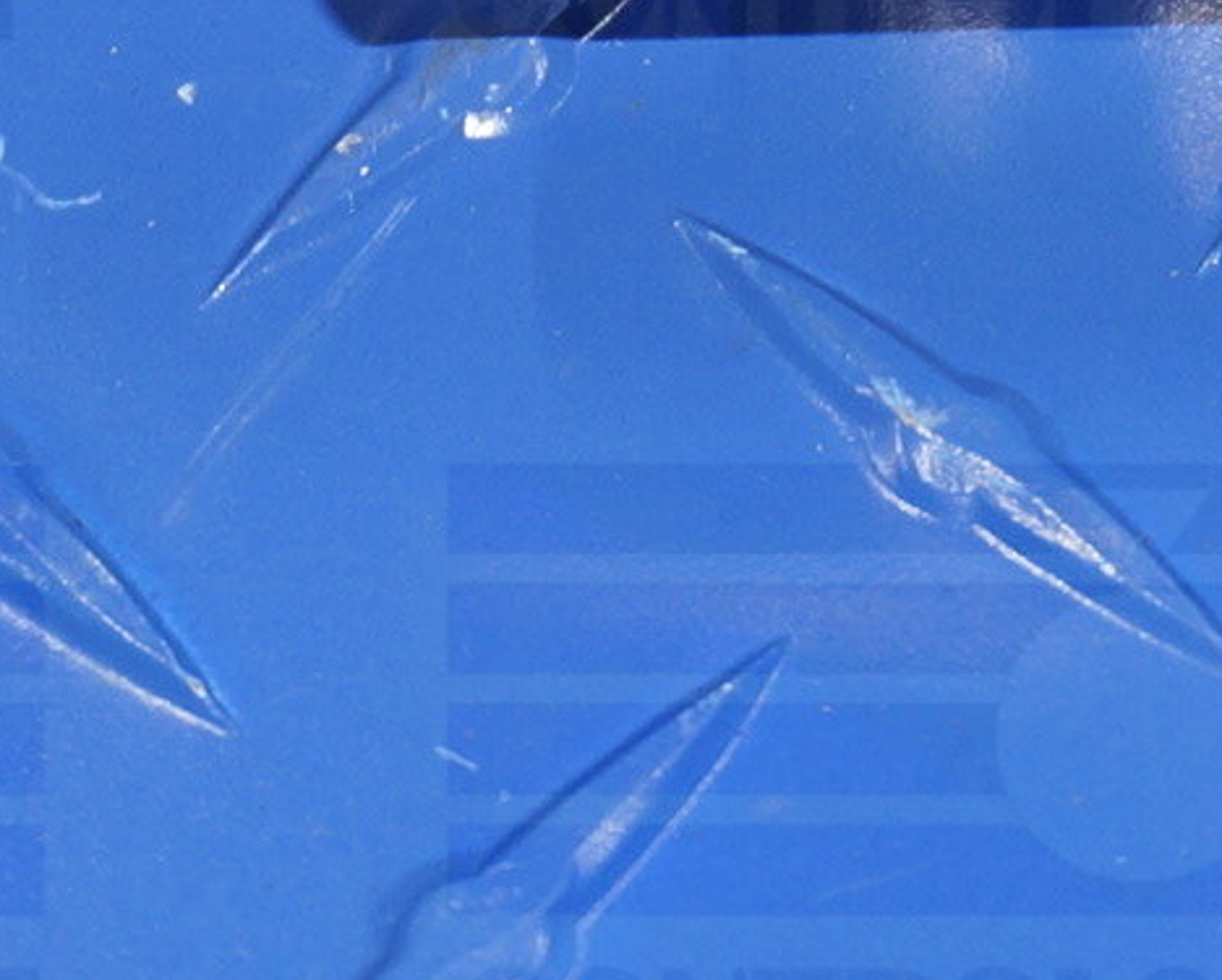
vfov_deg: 7.5
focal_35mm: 198
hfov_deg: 9.7
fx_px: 7182
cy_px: -920
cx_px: 987
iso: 200
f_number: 4.5
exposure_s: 1/60
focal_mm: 27
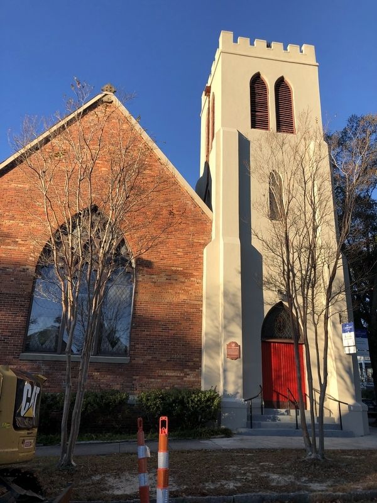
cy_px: 252
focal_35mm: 28
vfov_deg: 63.4
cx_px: 188
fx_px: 407
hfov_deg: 49.7
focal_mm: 4
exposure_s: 1/852
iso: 20
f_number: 1.8
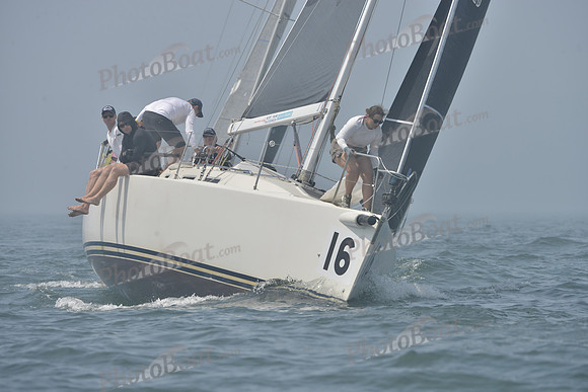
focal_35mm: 240
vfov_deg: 5.7
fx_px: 3921
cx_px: 294
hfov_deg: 8.6
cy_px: 196
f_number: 10
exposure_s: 1/1000
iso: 280
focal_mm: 240
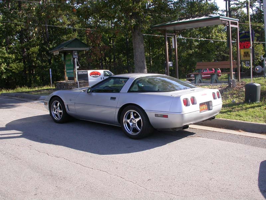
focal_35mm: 38
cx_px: 133
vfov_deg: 37.7
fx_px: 292
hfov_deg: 49.0
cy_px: 100
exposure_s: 1/178
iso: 100
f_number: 6
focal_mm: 7.85
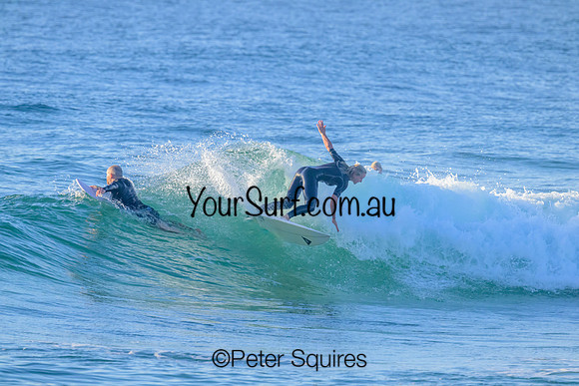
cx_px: 290
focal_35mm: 550
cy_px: 193
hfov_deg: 3.7
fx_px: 8847
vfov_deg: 2.5
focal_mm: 550
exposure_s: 1/2000
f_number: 11
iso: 4500
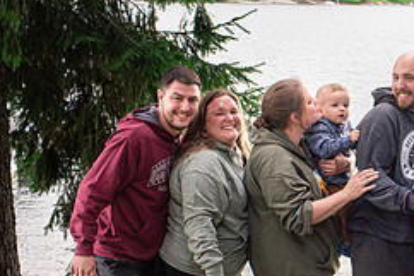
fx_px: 965
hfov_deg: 22.5
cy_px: 181
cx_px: 484
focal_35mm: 84
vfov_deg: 16.2
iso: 1000
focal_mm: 35
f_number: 5.6
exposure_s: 1/160
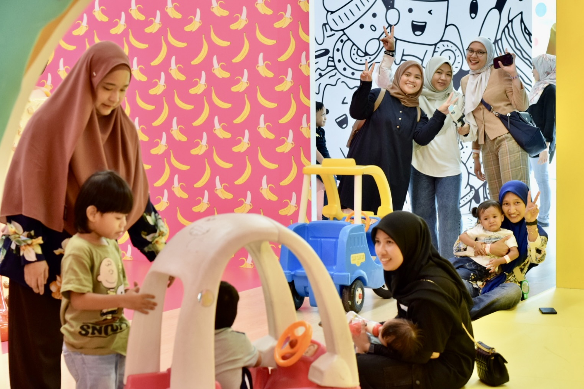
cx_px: 311
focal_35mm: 80
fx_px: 1298
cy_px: 201
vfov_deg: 17.1
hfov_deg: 25.4
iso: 1000
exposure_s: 1/125
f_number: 5.6
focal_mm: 50
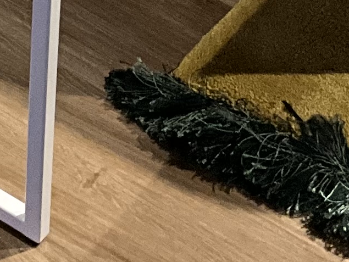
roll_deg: -0.6
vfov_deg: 7.6
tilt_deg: -31.9
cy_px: -349
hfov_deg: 10.6
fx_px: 1856
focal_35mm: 184
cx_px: -32
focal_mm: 3
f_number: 1.8
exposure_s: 1/50
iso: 200
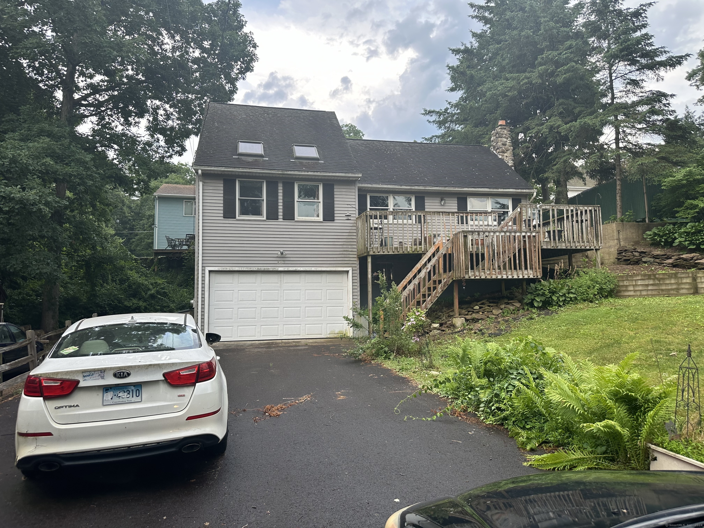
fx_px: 488
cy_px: 264
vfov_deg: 56.8
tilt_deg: +7.0
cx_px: 352
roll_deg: +1.7
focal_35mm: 24
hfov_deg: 71.6
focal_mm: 6.86
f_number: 1.78
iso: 80
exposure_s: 1/318
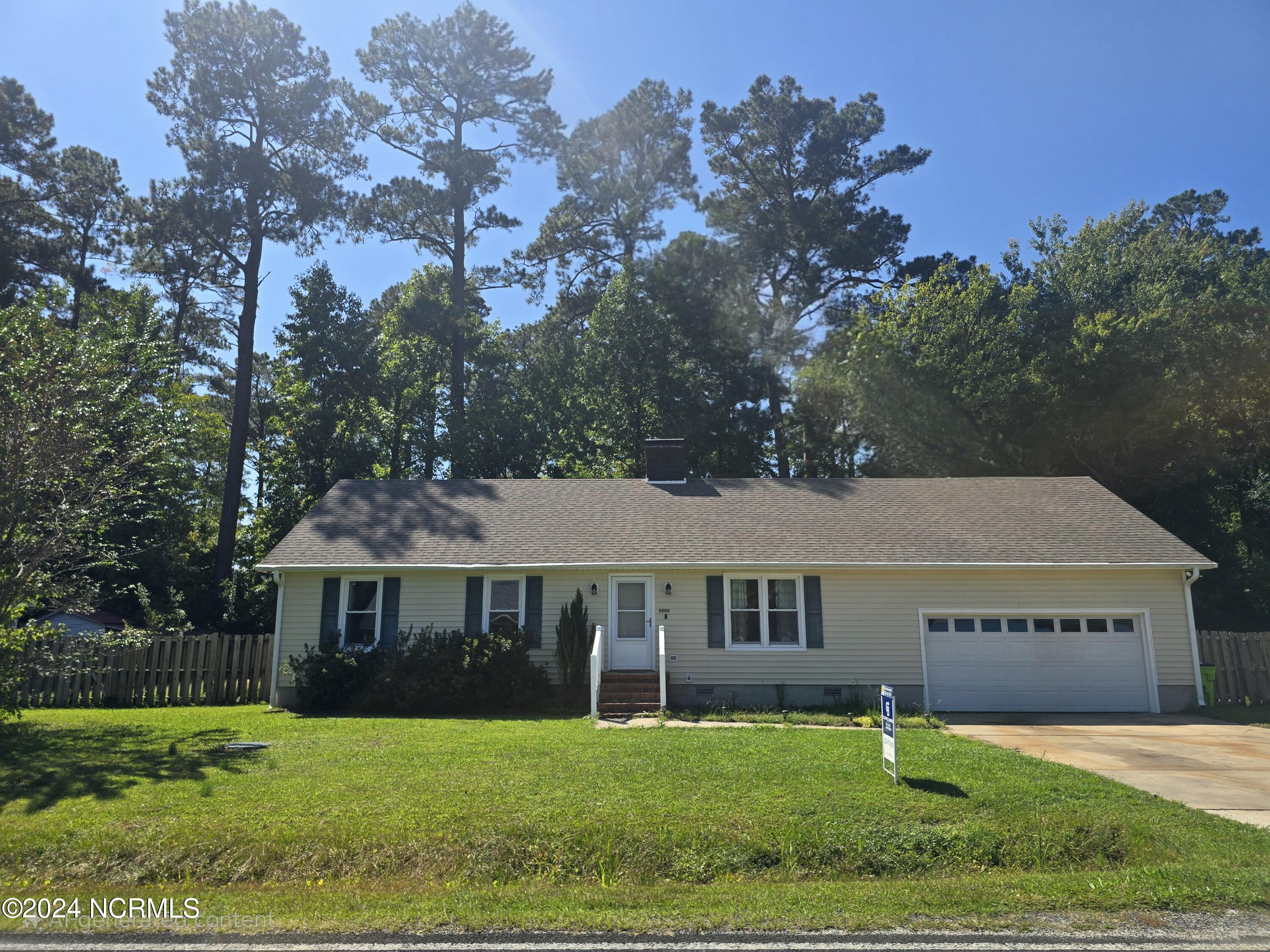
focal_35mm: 23
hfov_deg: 73.9
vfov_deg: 58.9
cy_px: 476
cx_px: 635
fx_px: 844
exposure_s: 1/769
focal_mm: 6.3
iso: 12
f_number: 1.7
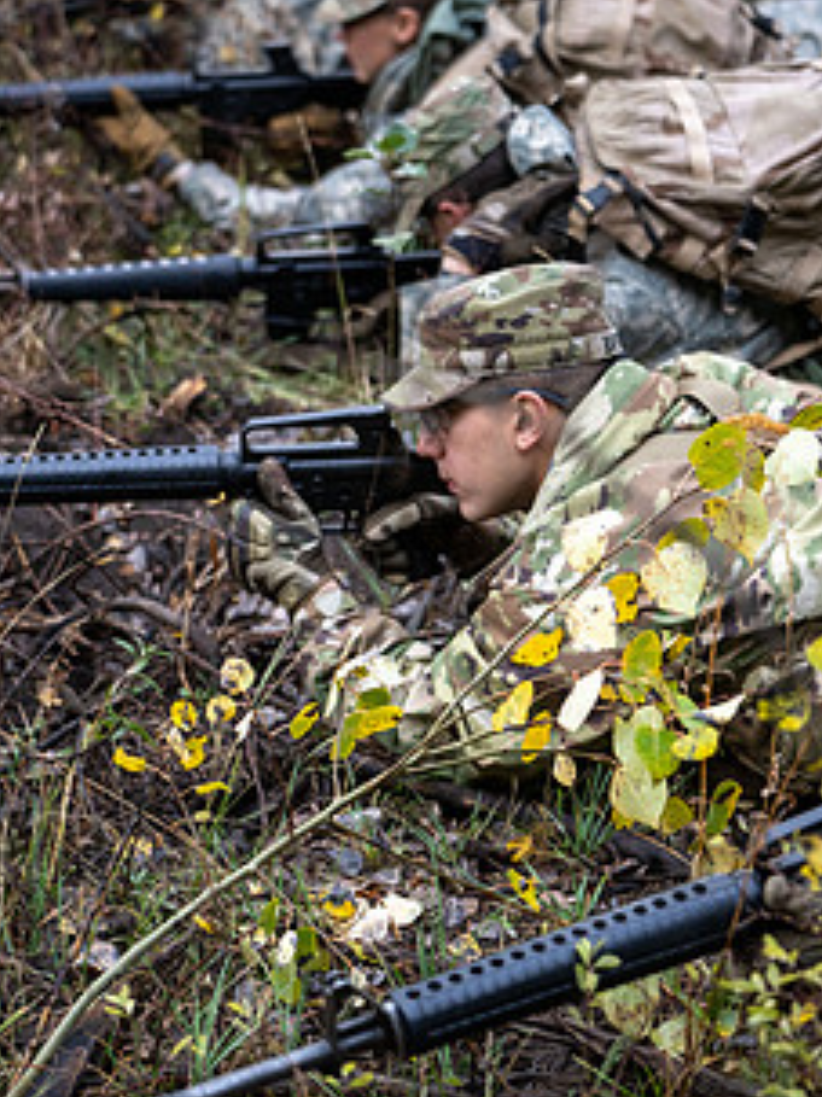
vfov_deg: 19.6
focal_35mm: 100
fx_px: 3168
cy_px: 427
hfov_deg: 14.8
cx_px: 387
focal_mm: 70
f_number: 2.8
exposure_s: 1/800
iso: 1000
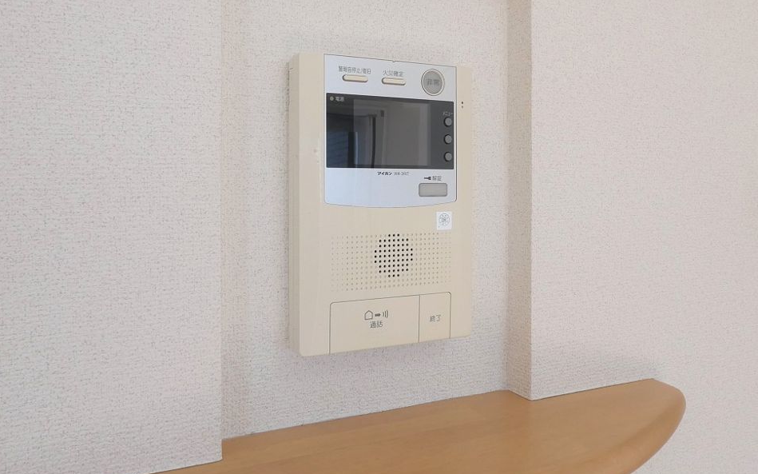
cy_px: 195
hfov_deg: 101.5
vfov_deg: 74.2
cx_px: 381
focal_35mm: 15
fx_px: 310
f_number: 5.6
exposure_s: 1/250
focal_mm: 7
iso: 640
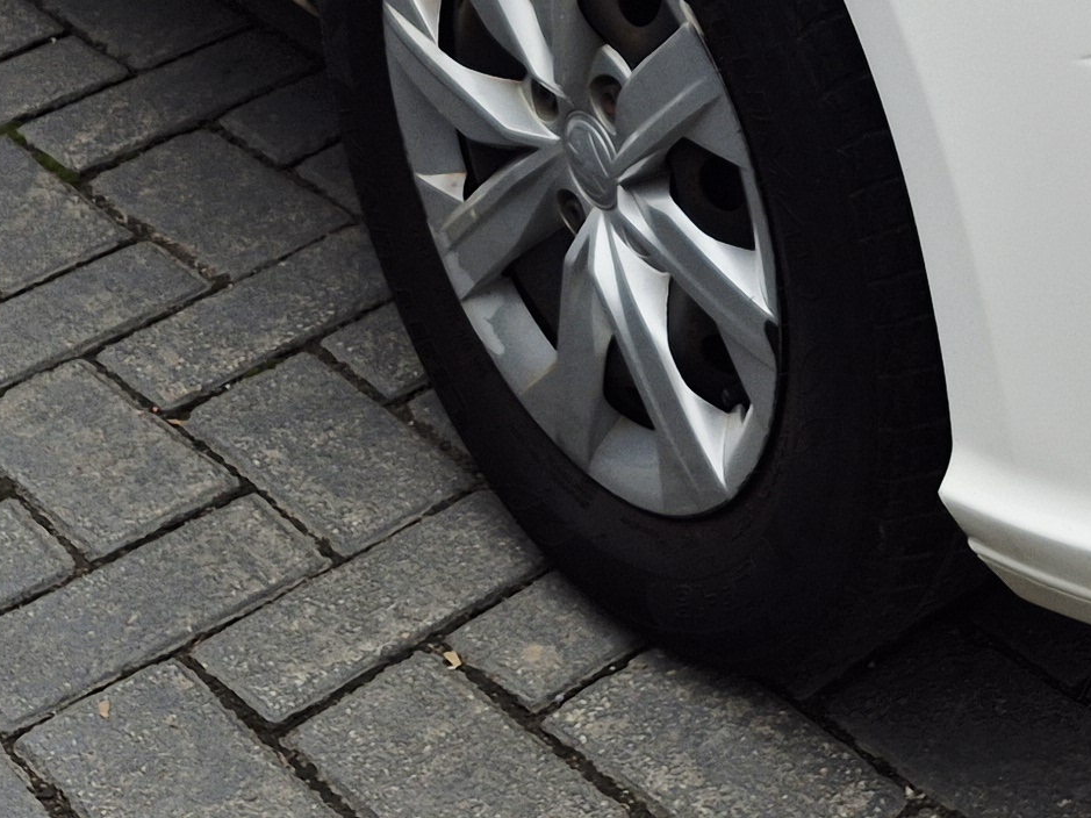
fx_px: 3088
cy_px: -637
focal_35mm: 98
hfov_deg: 19.2
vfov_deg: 13.6
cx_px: 1215
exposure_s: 1/1348
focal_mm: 5.4
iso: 25
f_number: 1.8
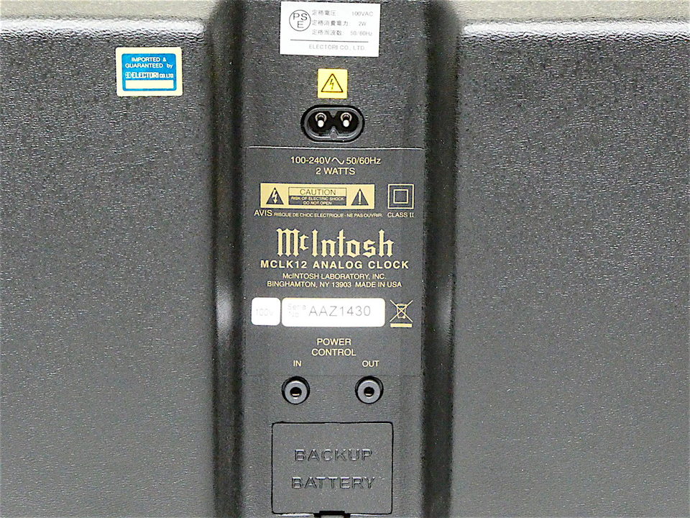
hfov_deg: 12.3
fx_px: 3189
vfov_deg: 9.3
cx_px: 345
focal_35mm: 160
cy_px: 259
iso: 2000
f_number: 8
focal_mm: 28.7
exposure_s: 1/5
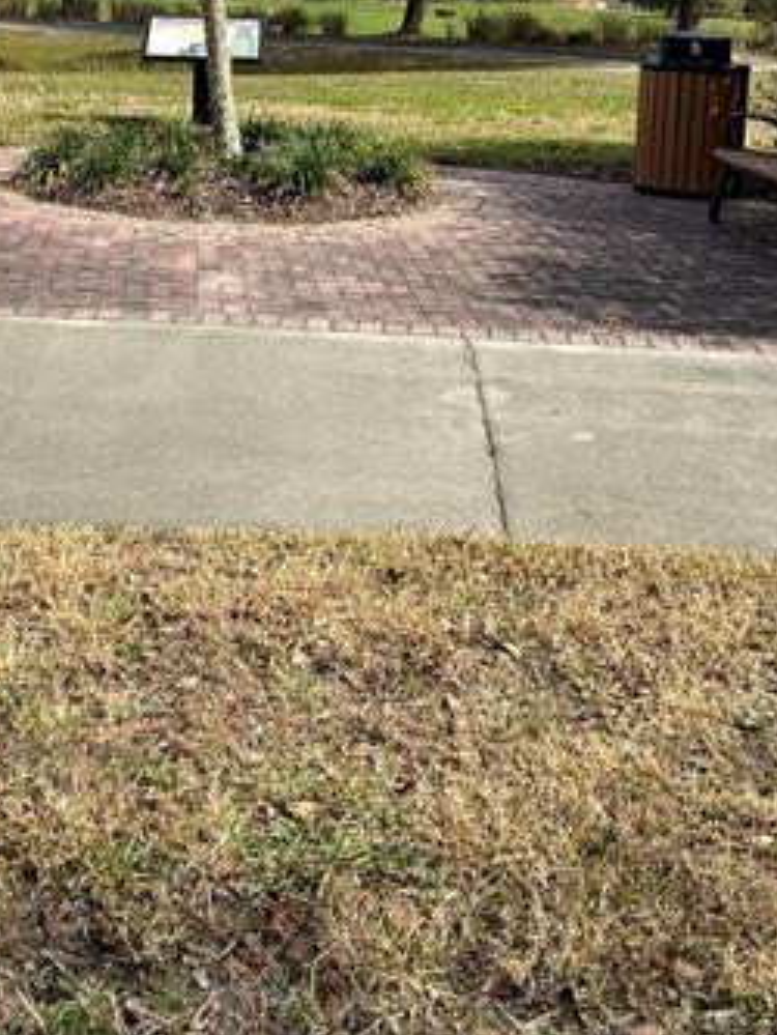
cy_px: 146
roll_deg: -3.0
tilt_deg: -5.1
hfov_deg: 24.4
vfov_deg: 31.0
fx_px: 1795
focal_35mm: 60
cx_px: 308
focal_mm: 4.25
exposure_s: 1/2513
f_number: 1.8
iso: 32
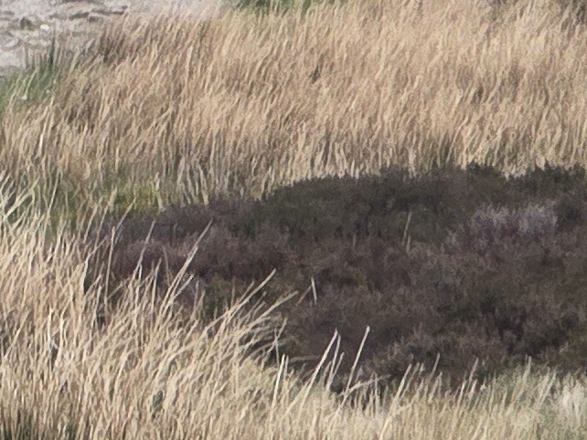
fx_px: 12146
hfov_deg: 2.7
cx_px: -1233
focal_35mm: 716
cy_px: 219
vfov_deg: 2.1
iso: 200
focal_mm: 18.6
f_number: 3.4
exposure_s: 1/100
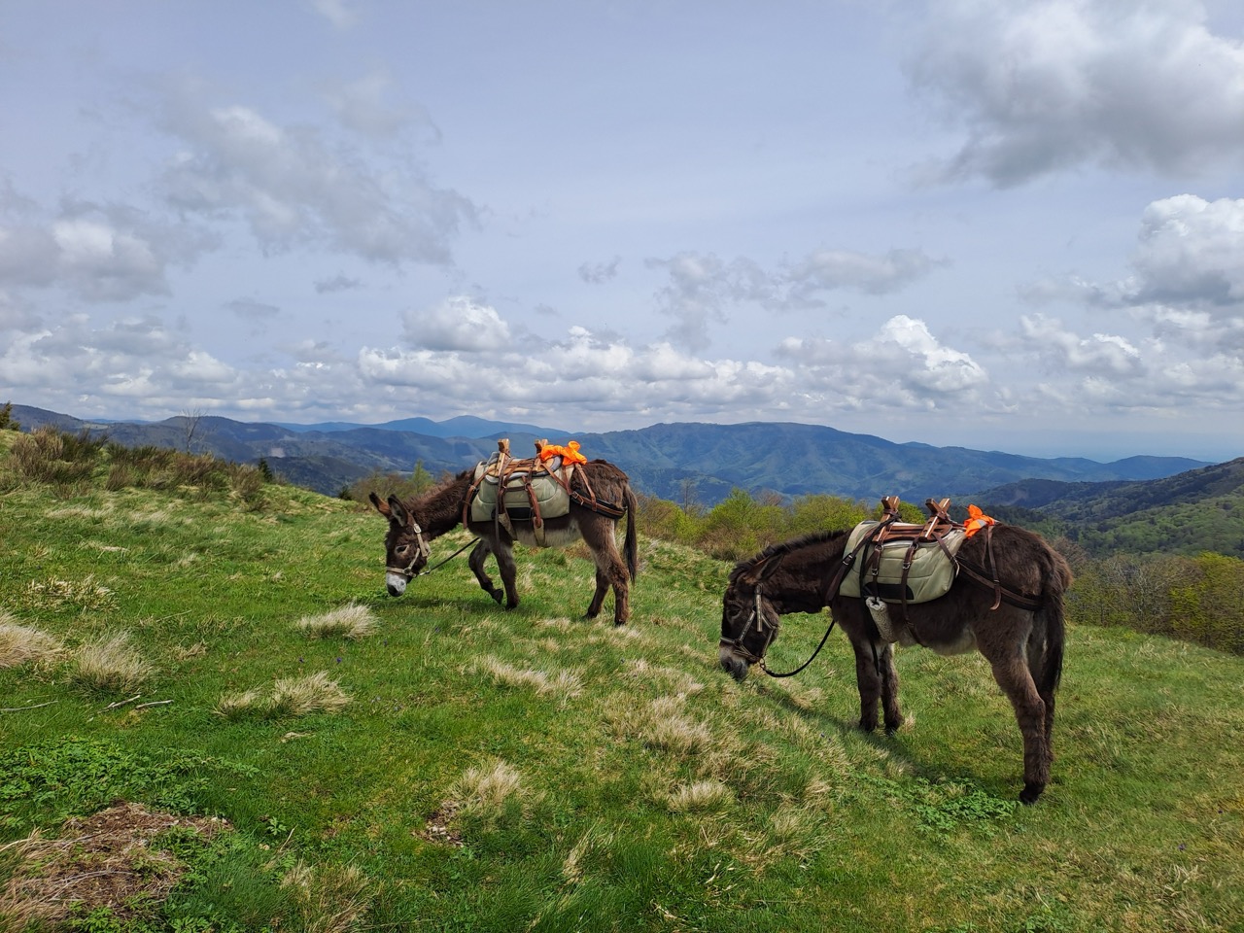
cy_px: 466
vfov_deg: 54.9
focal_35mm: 25
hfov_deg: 69.4
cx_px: 622
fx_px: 898
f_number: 1.8
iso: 32
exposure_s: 1/1908
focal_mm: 4.65
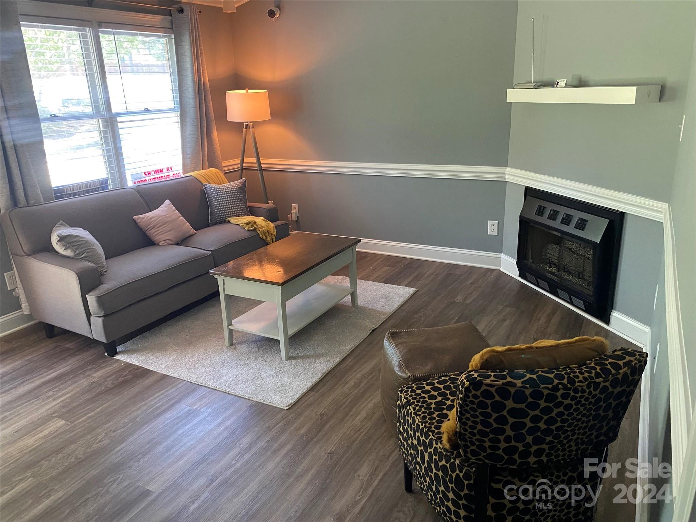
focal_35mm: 26
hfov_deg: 67.3
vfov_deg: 53.1
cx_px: 348
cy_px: 261
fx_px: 523
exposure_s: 1/60
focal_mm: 4.25
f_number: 1.8
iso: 400
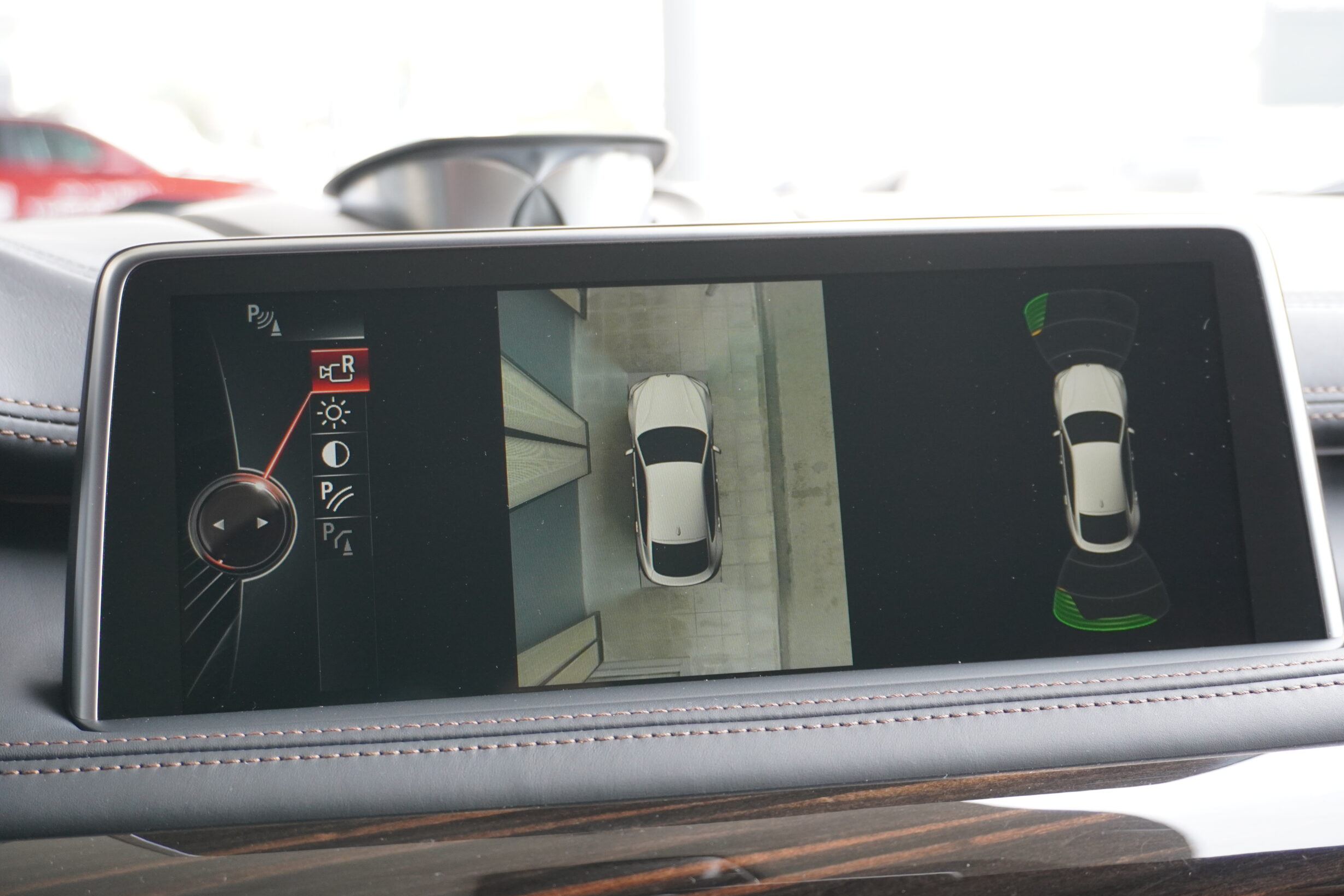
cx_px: 701
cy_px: 446
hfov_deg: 40.7
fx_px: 1812
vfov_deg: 27.8
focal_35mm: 49
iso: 1000
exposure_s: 1/60
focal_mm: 31
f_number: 5
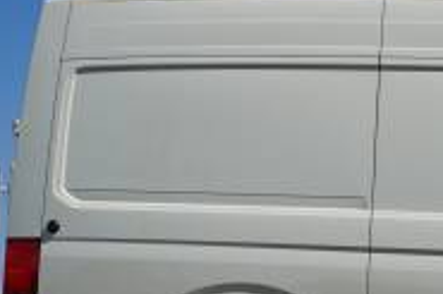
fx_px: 1595
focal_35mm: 130
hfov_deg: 15.2
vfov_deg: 10.5
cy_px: 246
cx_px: 548
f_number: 9
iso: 100
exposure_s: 1/125
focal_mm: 25
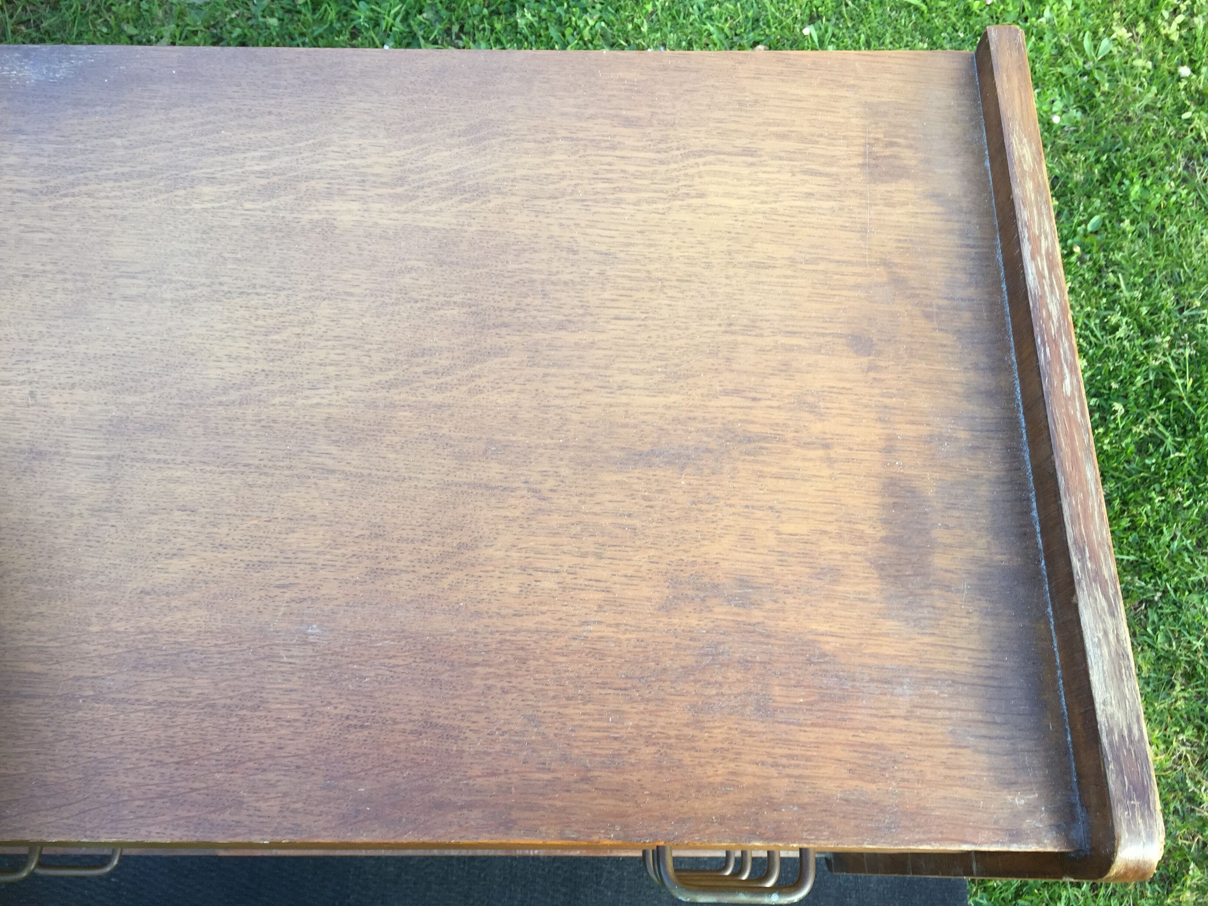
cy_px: 453
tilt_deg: -69.7
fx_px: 1012
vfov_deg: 48.2
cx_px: 604
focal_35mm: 29
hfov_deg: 61.7
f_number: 2.2
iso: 40
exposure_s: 1/50
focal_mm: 4.15
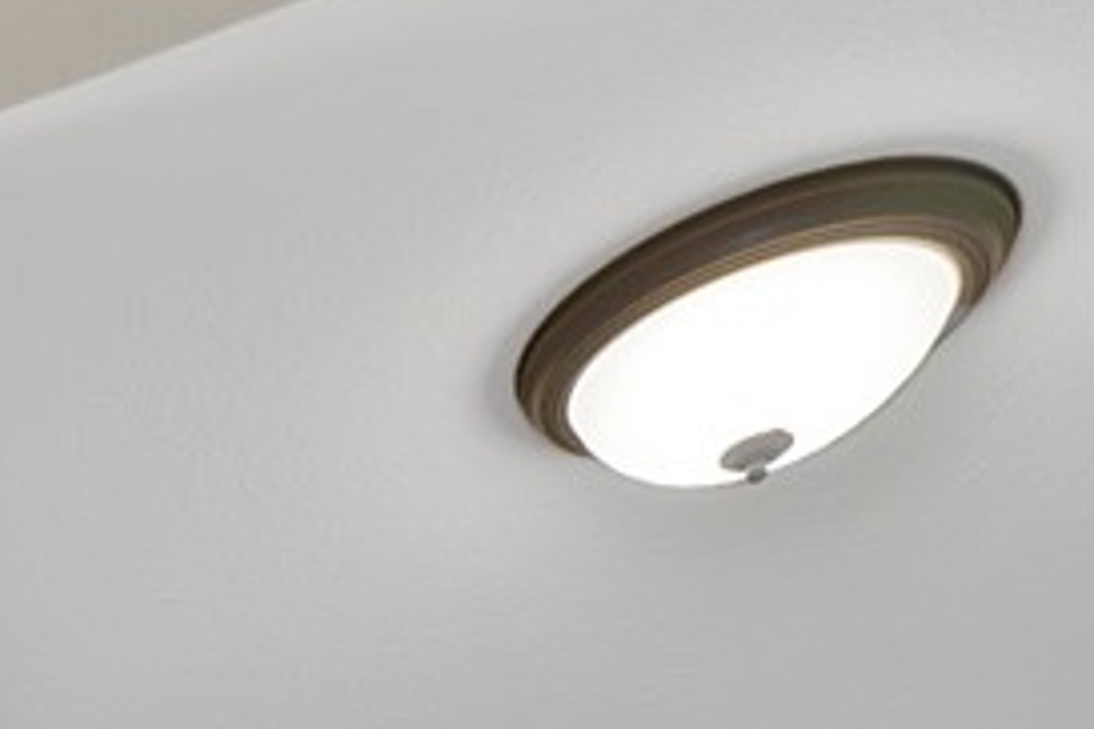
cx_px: -1675
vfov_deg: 9.8
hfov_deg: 13.9
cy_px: 2427
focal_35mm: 88
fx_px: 2674
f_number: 9
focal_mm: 12
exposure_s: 1
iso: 640
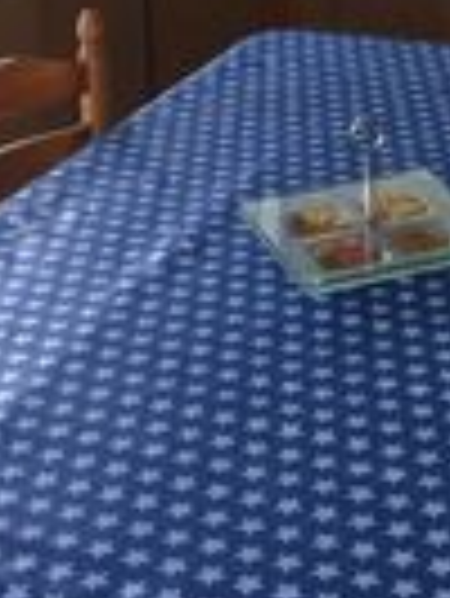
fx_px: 1609
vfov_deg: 18.7
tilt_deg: -8.1
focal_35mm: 93
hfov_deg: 15.8
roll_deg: +1.0
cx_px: 392
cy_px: -290
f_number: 2.2
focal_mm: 4.15
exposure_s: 1/33
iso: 50
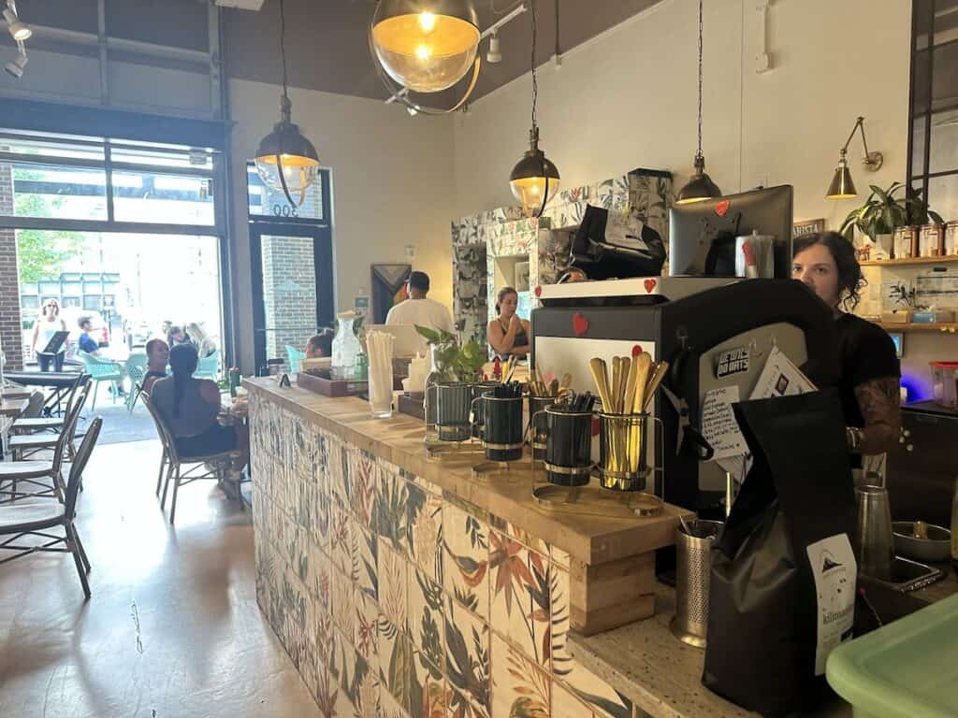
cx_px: 479
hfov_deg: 71.6
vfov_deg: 56.8
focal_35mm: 24
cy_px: 359
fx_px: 664
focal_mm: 6.86
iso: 160
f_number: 1.78
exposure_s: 1/60
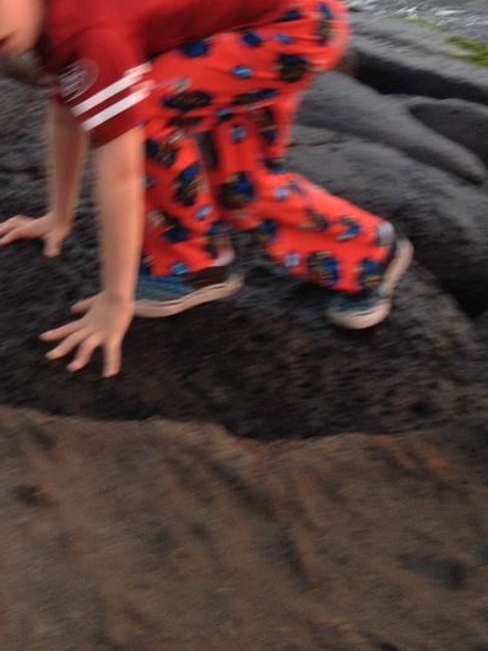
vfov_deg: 26.1
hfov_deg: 20.3
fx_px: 1335
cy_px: 19
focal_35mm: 71
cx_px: 51
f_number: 2.4
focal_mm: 4.28
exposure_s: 1/20
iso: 64
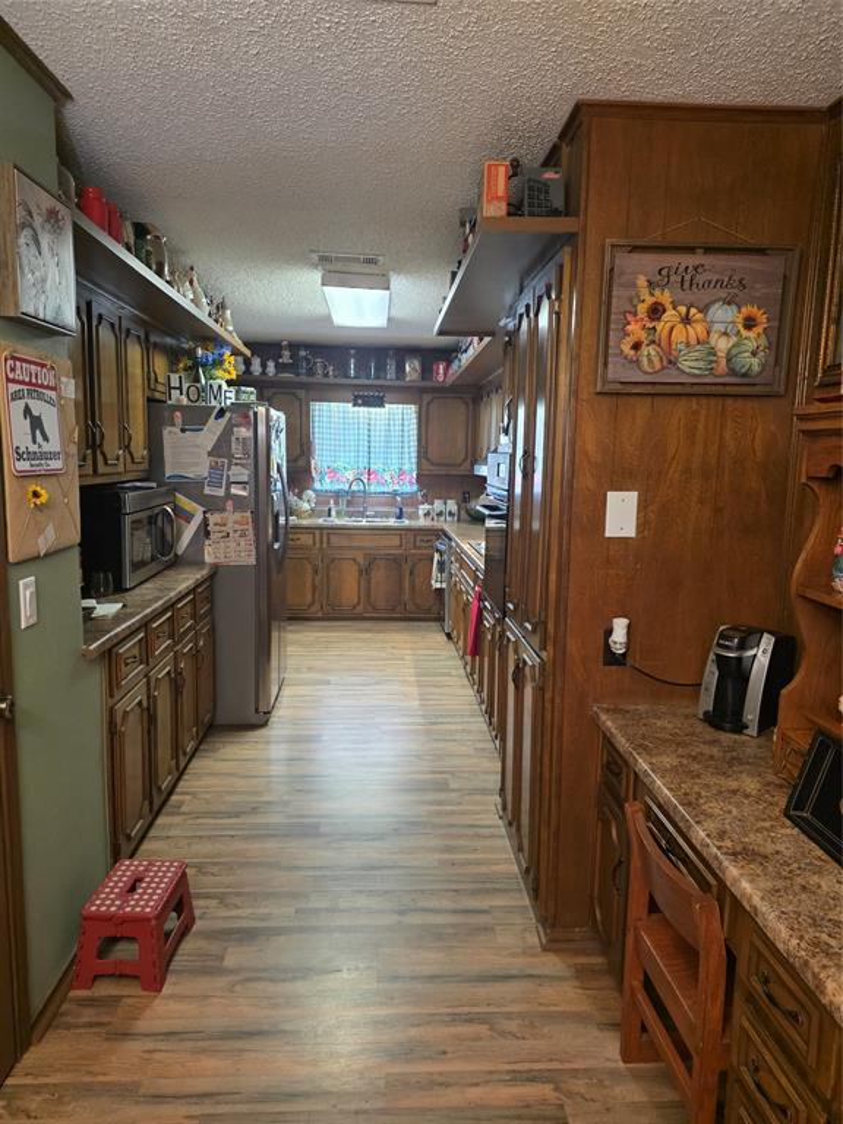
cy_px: 562
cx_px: 422
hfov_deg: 58.9
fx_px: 747
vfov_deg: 73.9
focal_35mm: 23
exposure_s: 1/120
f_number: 1.7
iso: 1000
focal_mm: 6.25
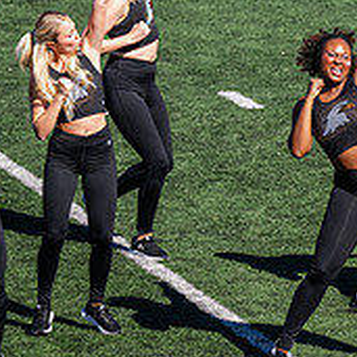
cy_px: 181
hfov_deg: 3.0
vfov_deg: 3.0
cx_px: 595
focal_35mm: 575
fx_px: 6709
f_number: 4.5
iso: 160
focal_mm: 200
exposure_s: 1/1000
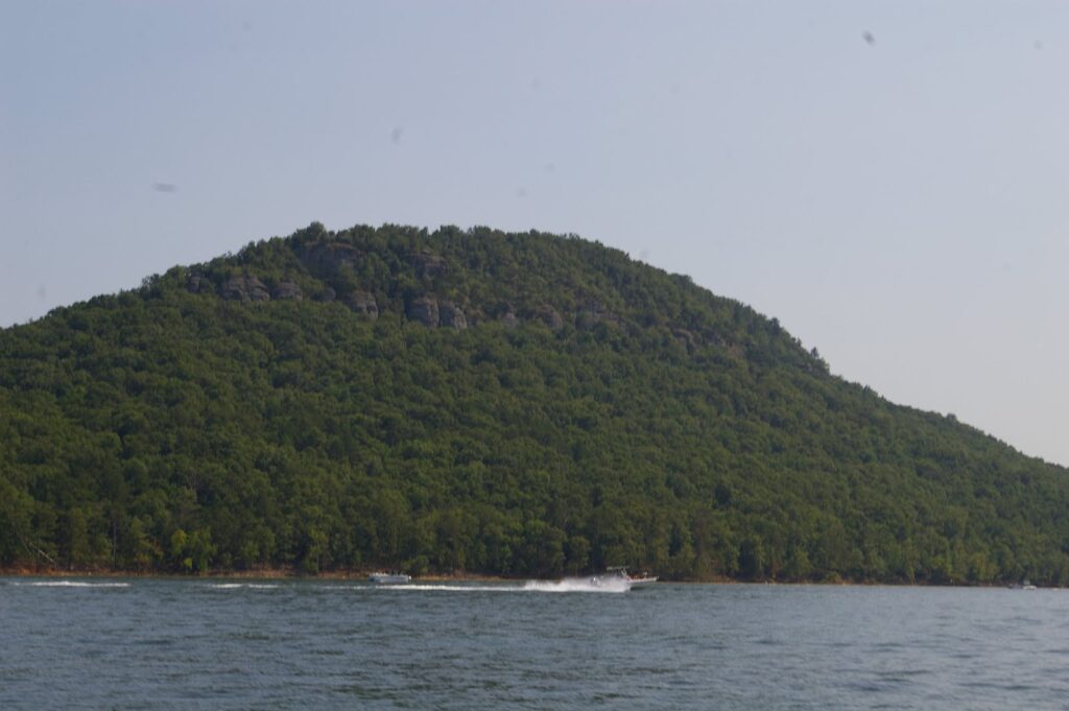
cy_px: 356
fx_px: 2225
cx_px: 534
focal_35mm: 75
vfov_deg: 18.2
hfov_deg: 27.0
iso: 200
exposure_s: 1/350
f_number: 13
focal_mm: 50
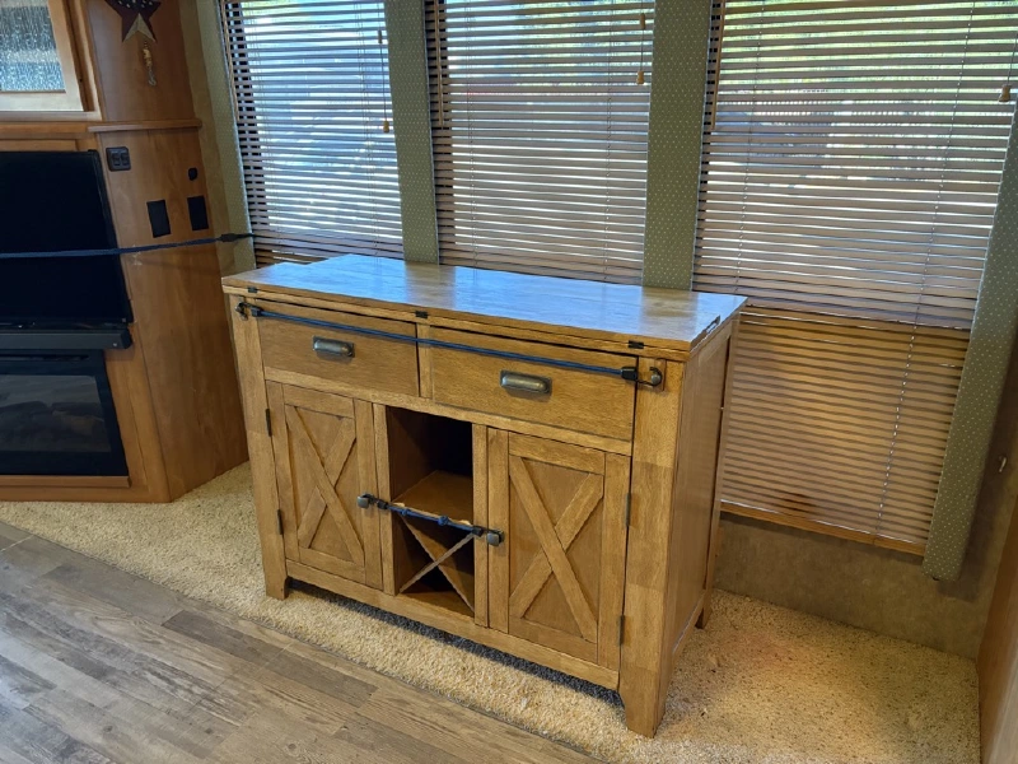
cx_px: 509
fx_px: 765
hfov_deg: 67.3
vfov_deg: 53.1
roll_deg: +1.0
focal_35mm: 26
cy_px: 382
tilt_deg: -21.2
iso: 320
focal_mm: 5.96
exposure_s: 1/60
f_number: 1.6
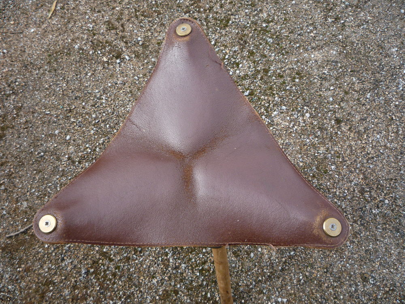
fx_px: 351
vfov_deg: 46.8
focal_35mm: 30
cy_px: 152
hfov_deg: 60.0
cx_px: 202
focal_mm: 5.2
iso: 100
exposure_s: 1/200
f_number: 4
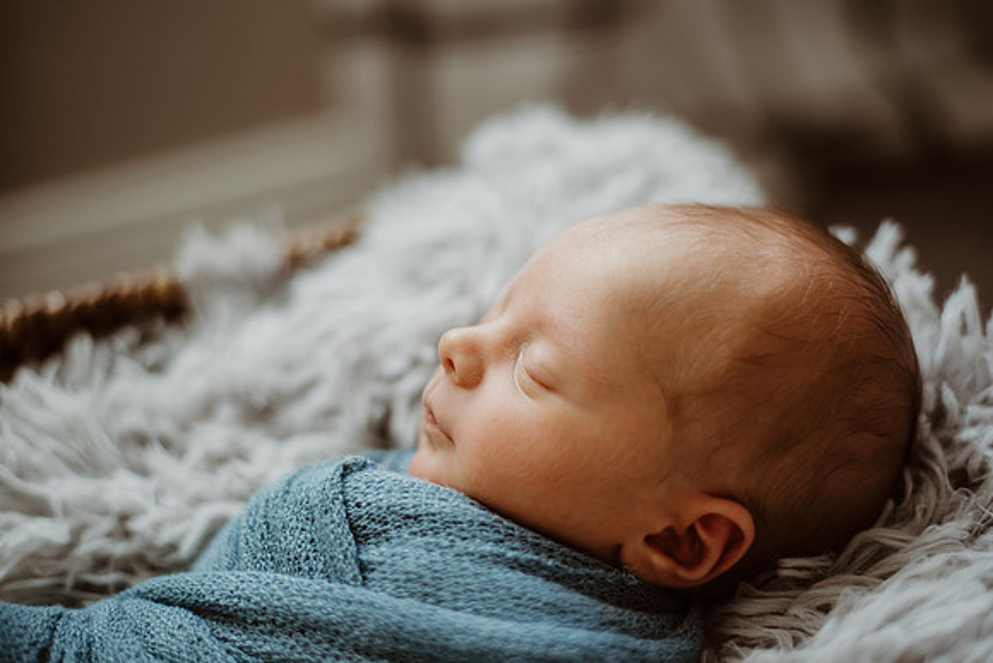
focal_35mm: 50
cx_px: 496
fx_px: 1379
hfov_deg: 39.6
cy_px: 332
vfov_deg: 27.0
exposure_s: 1/200
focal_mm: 50
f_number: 2
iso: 400
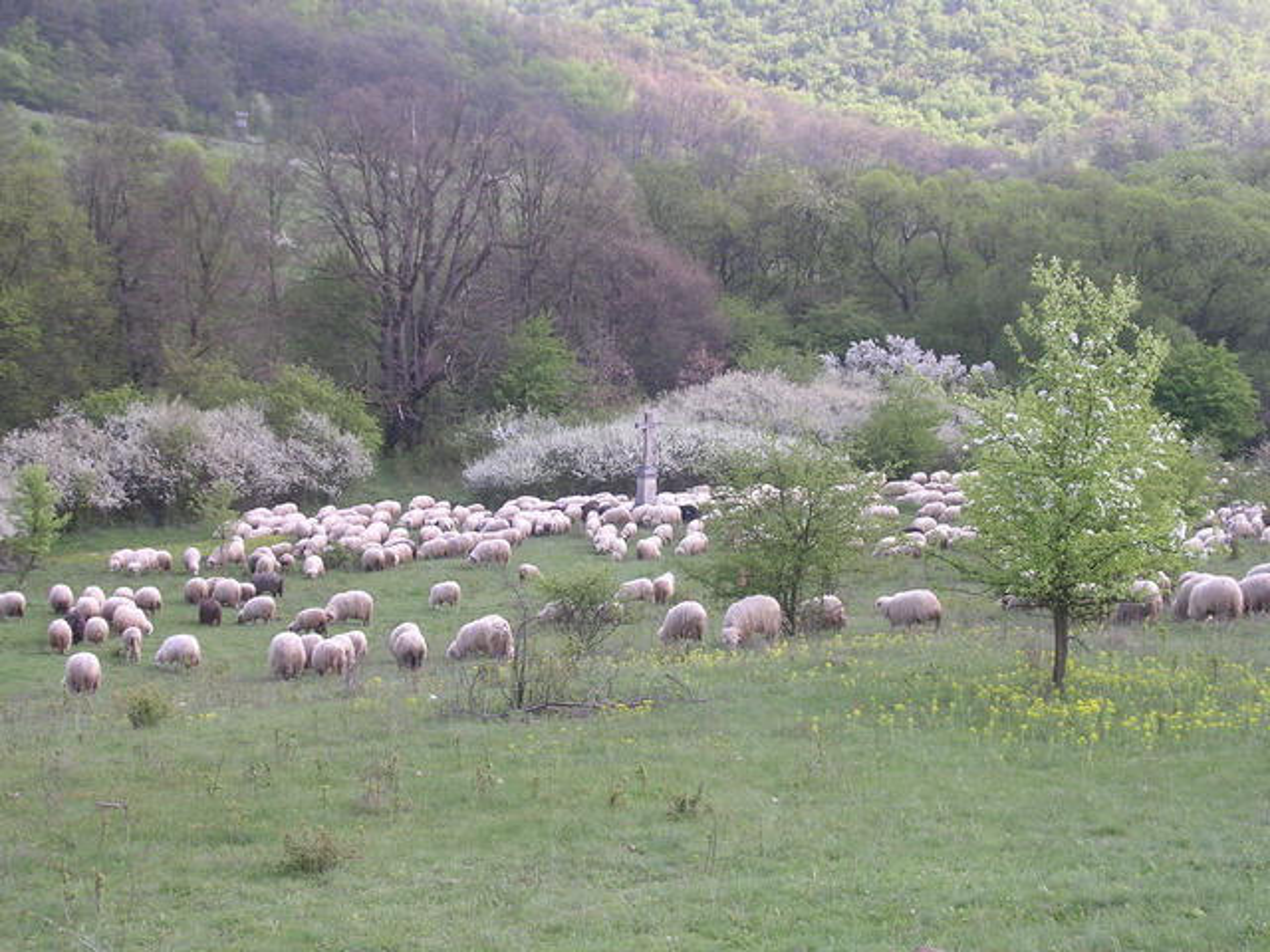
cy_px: 476
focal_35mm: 63
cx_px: 635
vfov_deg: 23.3
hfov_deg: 30.7
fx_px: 2311
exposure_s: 1/146
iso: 100
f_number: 3.5
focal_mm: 9.6
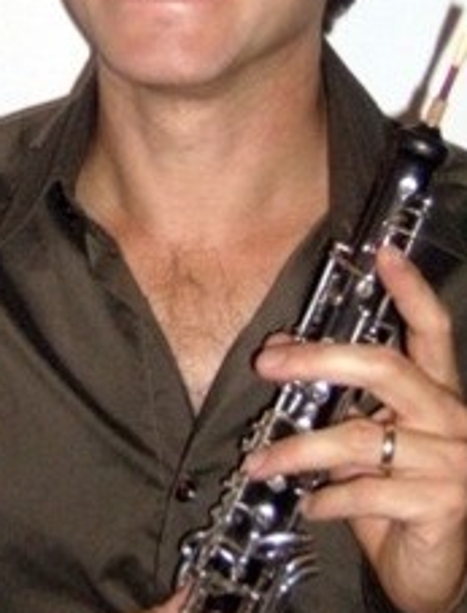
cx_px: 175
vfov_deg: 26.4
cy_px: 213
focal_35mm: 73
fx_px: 1300
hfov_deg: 20.3
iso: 200
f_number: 2.8
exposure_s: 1/60
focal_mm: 6
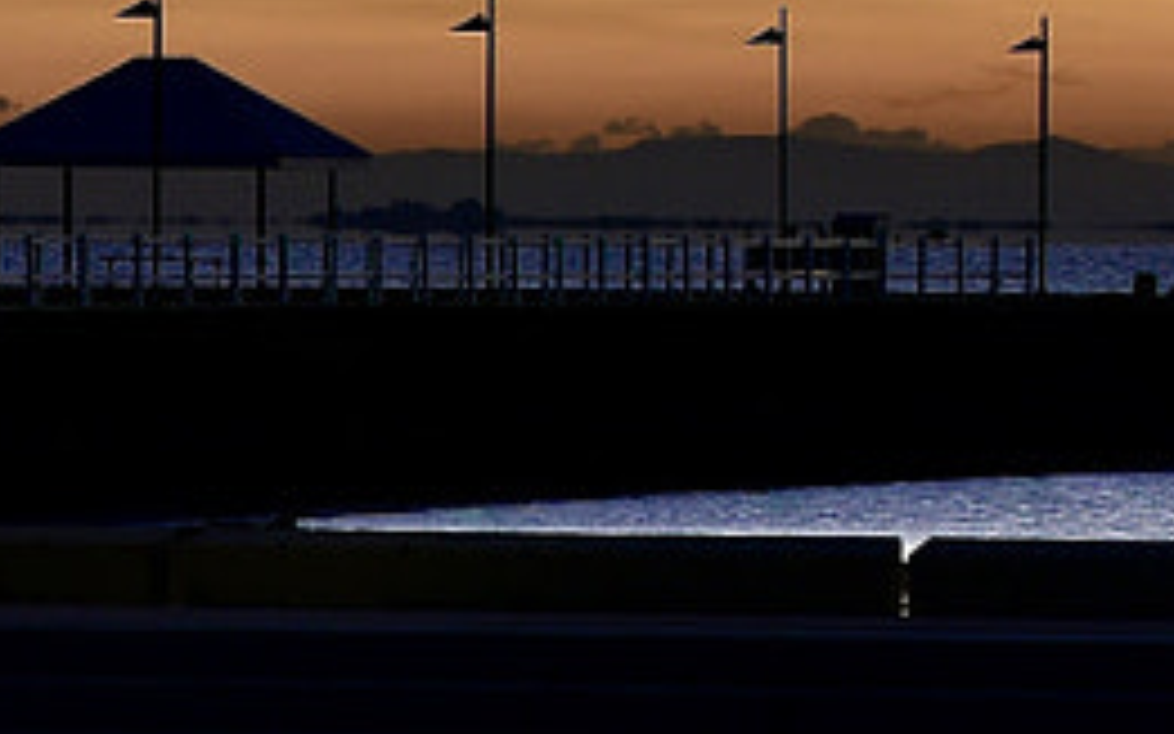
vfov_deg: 2.6
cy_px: 1054
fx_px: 15994
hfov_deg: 4.2
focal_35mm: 500
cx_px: 193
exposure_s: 1/2
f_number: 8
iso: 64
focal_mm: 80
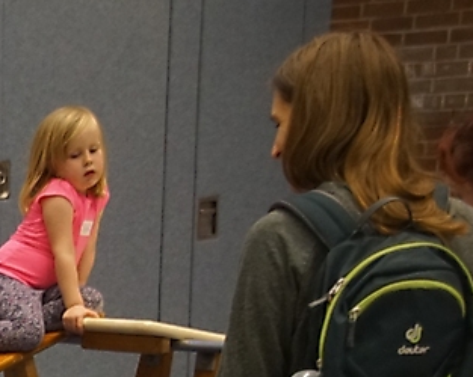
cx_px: -270
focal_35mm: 126
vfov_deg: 11.9
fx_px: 1763
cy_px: 499
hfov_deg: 14.1
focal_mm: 28
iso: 1600
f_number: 4.5
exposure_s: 1/60
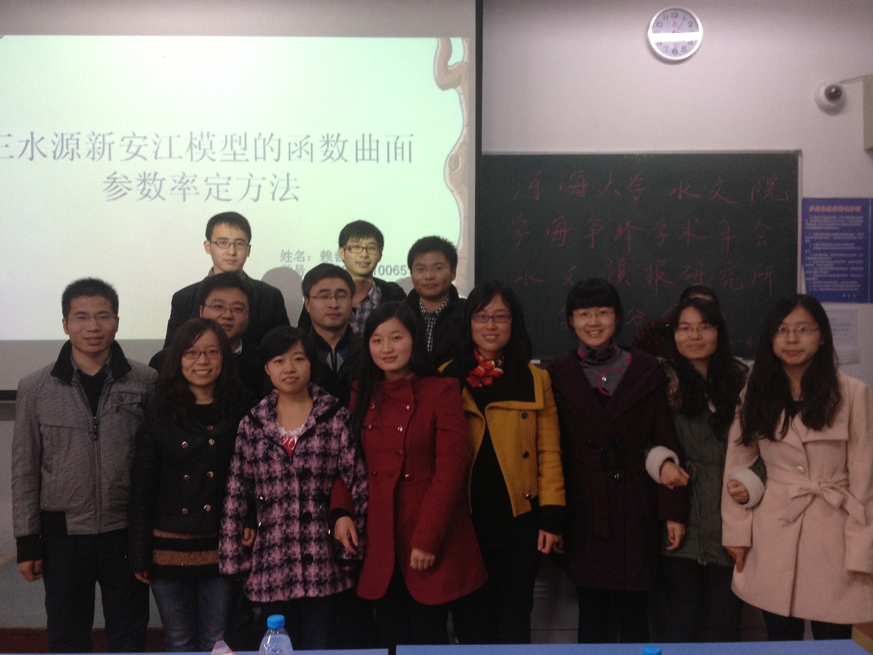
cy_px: 335
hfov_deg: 51.4
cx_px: 432
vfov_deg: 39.7
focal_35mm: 36
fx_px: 908
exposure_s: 1/20
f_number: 2.4
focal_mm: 4.28
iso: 125
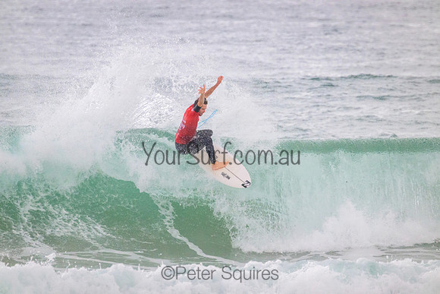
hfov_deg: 2.6
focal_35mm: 800
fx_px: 9780
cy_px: 147
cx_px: 220
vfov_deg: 1.7
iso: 4500
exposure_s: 1/2000
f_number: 11
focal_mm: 800
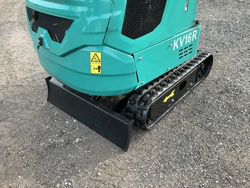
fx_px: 217
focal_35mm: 30
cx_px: 125
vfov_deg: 46.8
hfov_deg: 60.0
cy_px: 97
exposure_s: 1/177
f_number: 1.8
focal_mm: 3
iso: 20
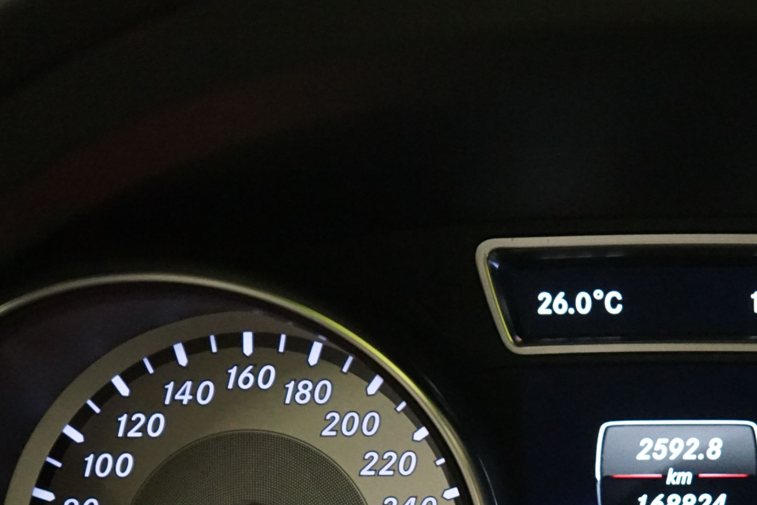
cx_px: 677
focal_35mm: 93
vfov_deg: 14.5
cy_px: 476
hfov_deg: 21.4
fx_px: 1955
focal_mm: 44
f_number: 4.5
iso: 6400
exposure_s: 1/40
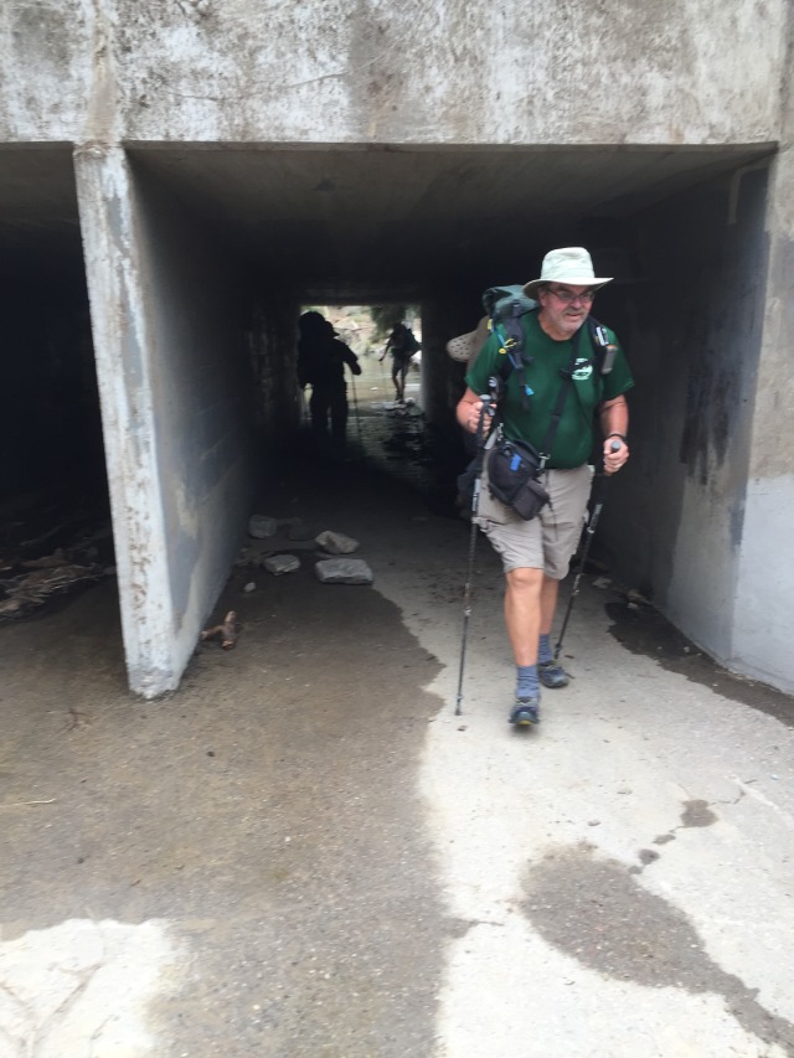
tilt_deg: -16.0
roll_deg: -0.1
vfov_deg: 61.7
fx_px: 887
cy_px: 529
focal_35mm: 29
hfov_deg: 48.2
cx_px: 397
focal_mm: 4.15
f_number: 2.2
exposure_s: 1/120
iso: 50
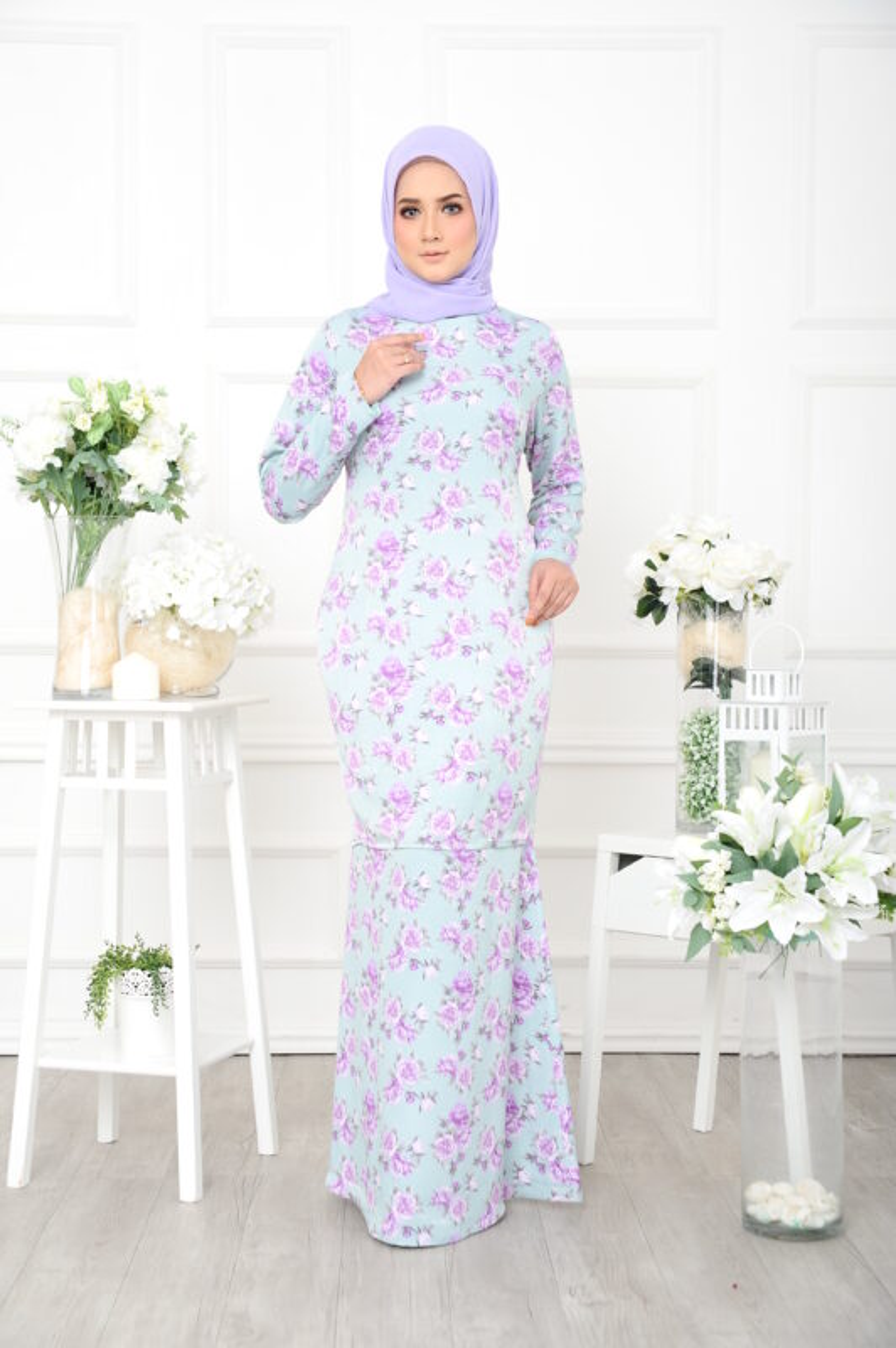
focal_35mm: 60
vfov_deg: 33.4
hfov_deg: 22.6
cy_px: 674
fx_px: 2244
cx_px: 448
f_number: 7.1
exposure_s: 1/250
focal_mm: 60
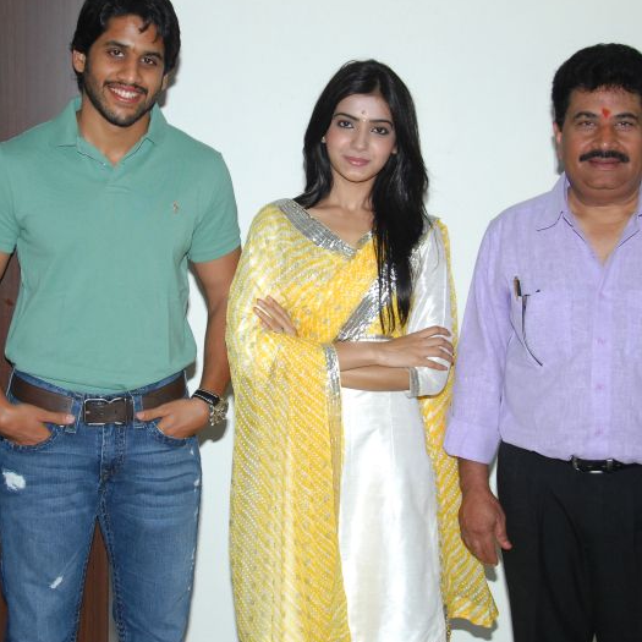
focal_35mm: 77
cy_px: 264
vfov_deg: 22.5
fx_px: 1612
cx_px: 232
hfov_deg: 22.5
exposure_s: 1/100
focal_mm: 31
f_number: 5.6
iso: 400
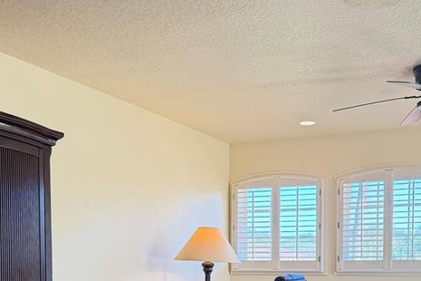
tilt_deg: -2.7
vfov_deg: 23.4
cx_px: 242
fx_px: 643
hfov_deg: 36.2
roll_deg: +0.3
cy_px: 294
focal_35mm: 55
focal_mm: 6.76
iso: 200
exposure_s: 1/188
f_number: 1.78
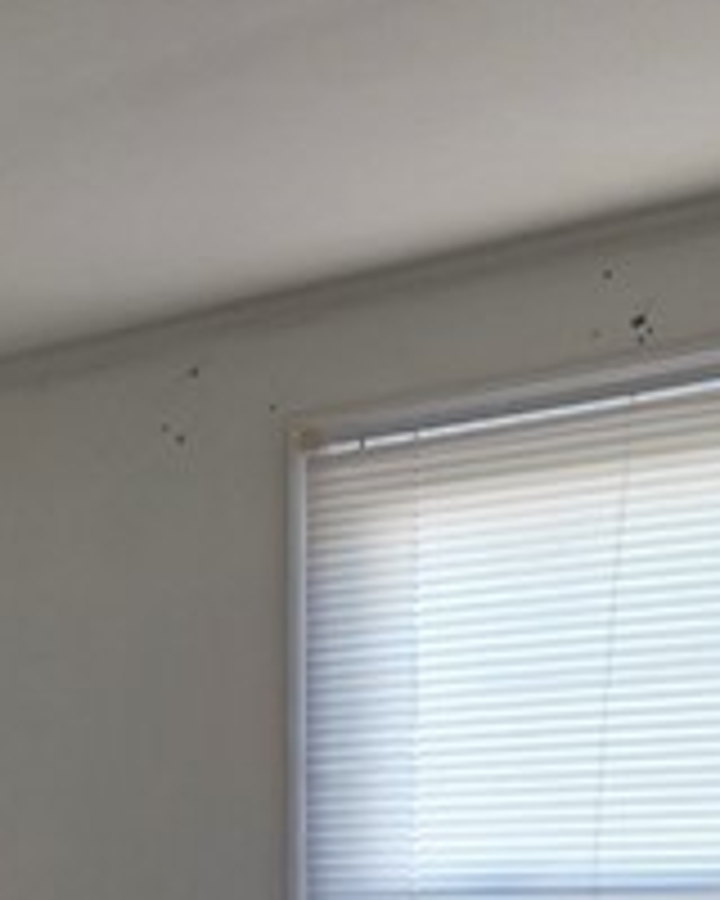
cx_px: -666
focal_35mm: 65
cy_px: 1120
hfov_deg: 17.6
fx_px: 1731
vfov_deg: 25.7
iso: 200
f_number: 1.9
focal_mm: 2.2
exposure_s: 1/120
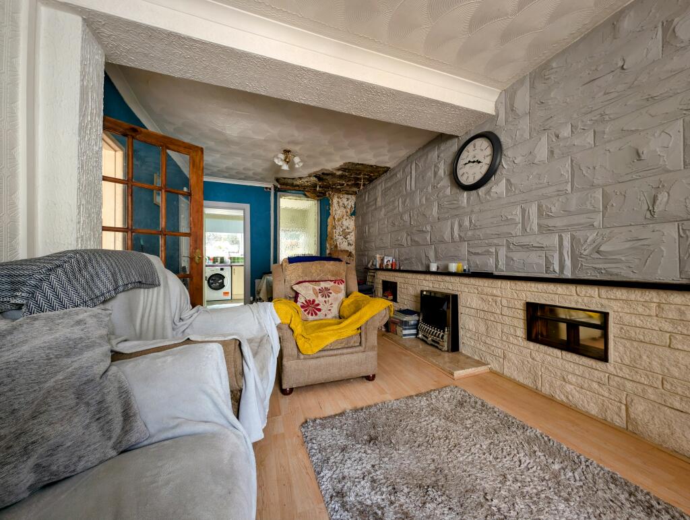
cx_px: 345
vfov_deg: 94.6
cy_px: 260
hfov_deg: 110.5
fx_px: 240
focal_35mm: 12
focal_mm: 2.23
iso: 39
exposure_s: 1/38.1
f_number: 1.95
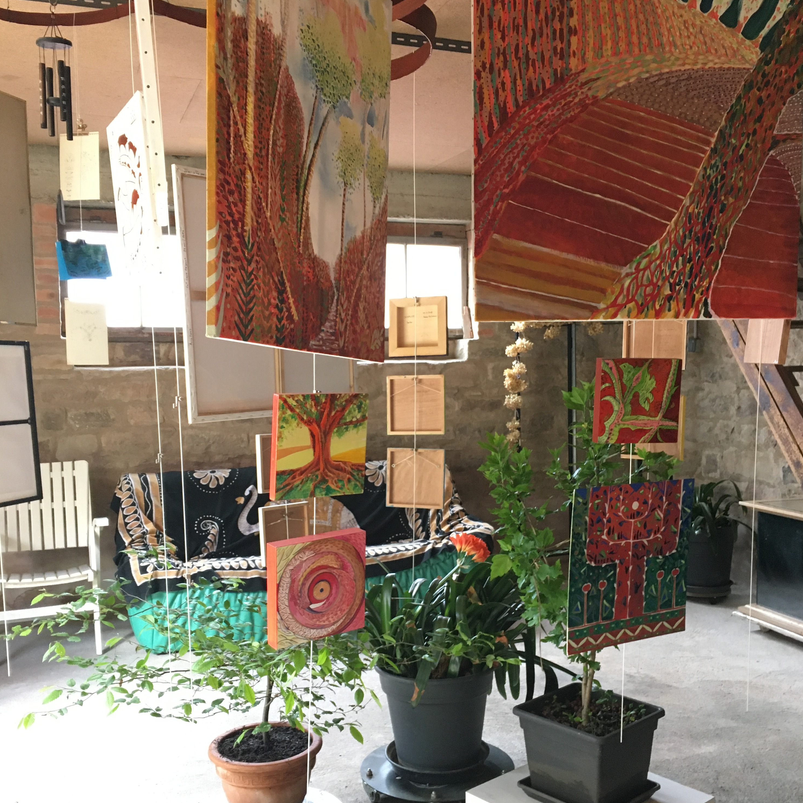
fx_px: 919
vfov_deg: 47.2
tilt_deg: -5.0
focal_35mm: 35
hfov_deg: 47.2
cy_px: 441
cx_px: 405
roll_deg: -0.1
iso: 200
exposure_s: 1/33
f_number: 2.2
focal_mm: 4.15
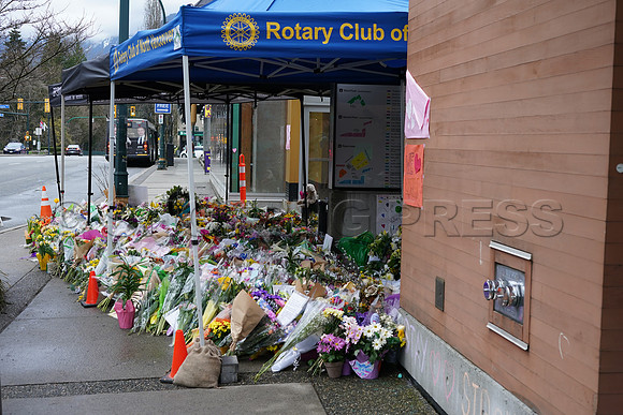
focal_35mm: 50
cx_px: 312
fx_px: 865
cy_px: 208
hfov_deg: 39.6
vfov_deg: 27.0
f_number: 5.6
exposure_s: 1/160
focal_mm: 50
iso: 640
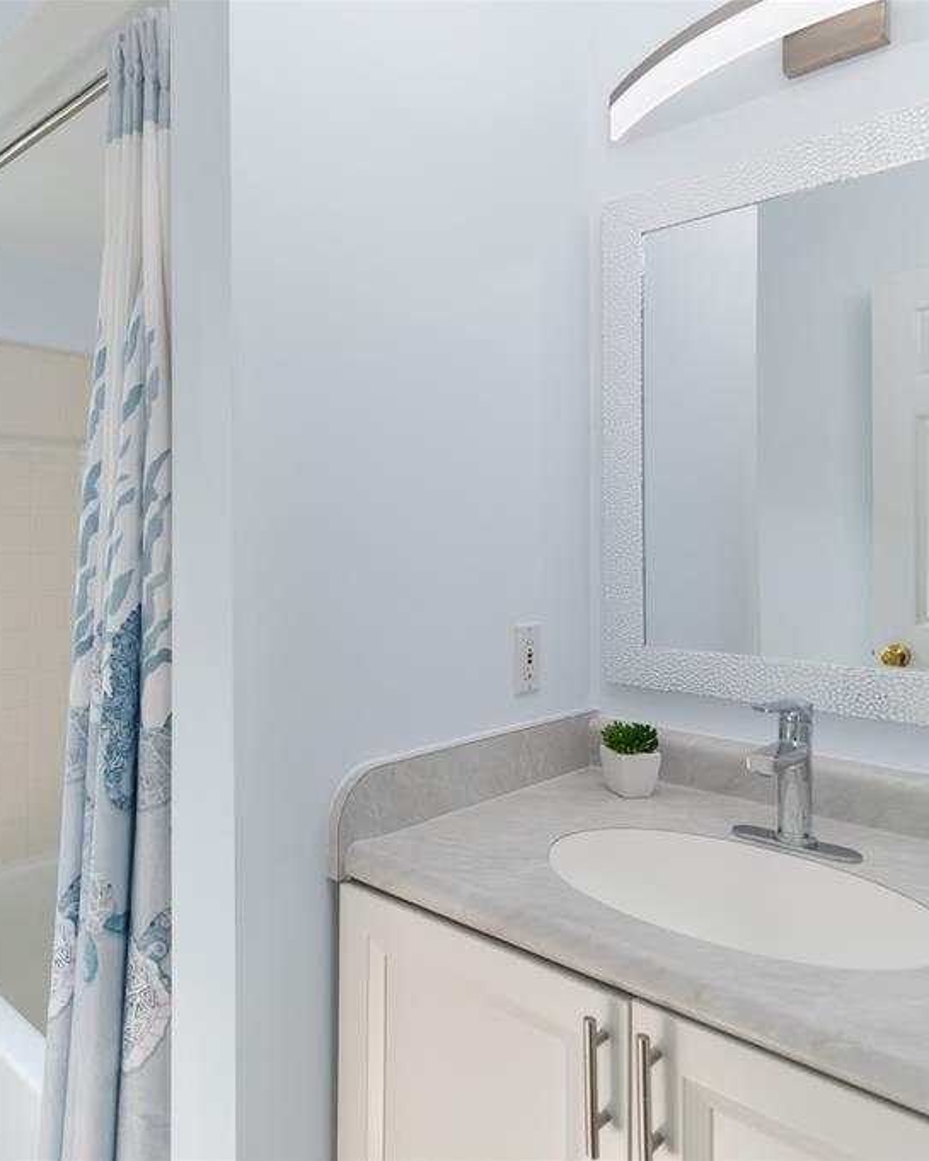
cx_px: 315
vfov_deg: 70.3
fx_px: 825
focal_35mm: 24
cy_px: 580
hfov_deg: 57.6
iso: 250
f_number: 8
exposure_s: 1/10
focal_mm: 17
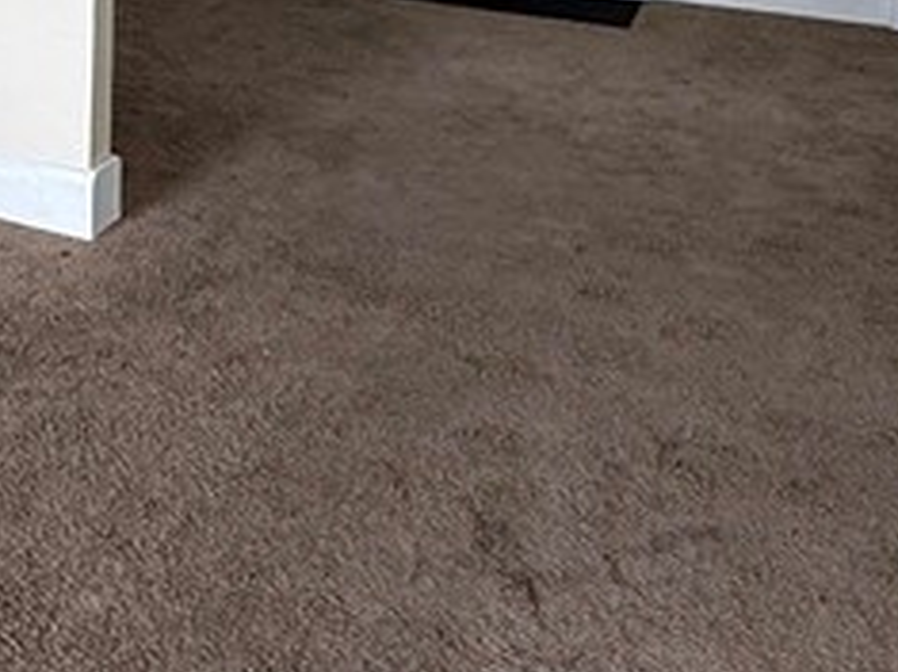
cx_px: -206
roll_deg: -1.8
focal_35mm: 61
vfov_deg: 21.2
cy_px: -256
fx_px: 1582
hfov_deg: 27.5
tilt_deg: -3.2
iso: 320
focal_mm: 2.22
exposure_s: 1/99
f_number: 2.2
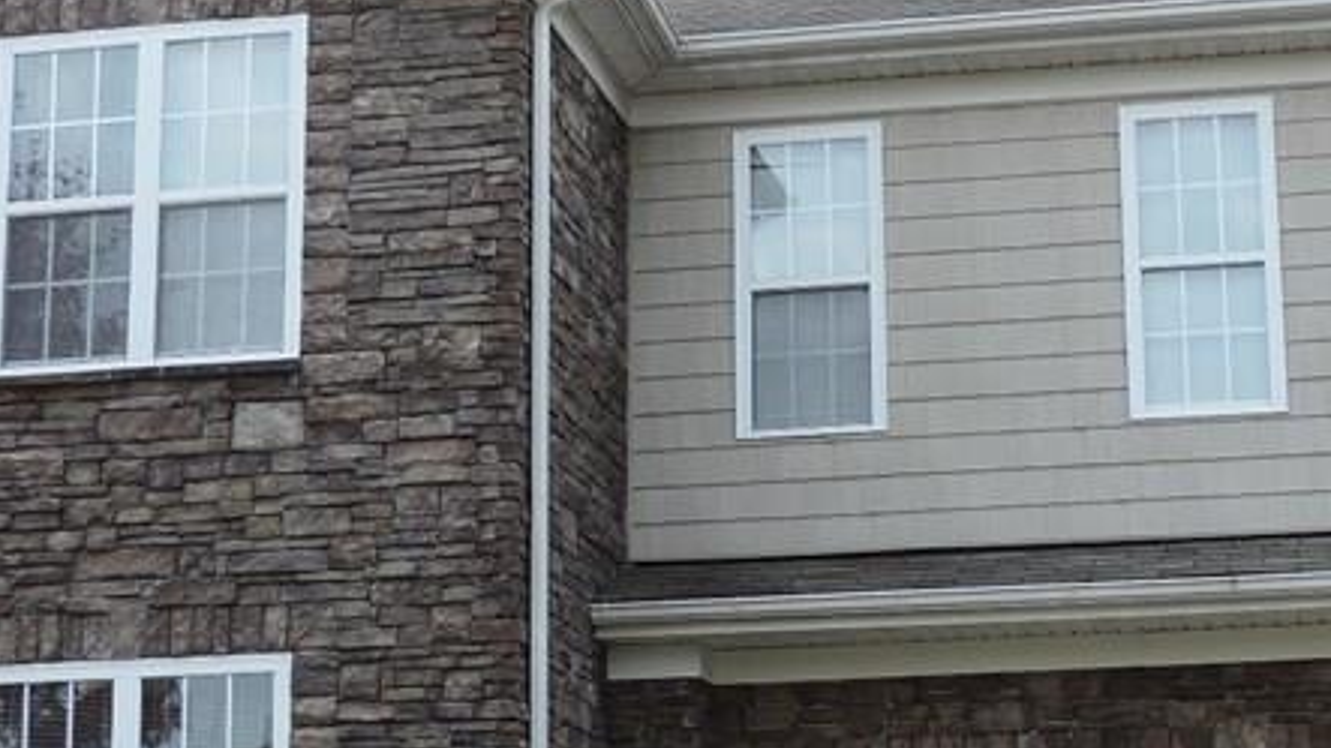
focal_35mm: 83
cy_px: 437
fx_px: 2929
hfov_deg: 25.5
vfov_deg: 14.6
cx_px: 855
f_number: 3.2
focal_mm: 5.8
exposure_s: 1/200
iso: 80
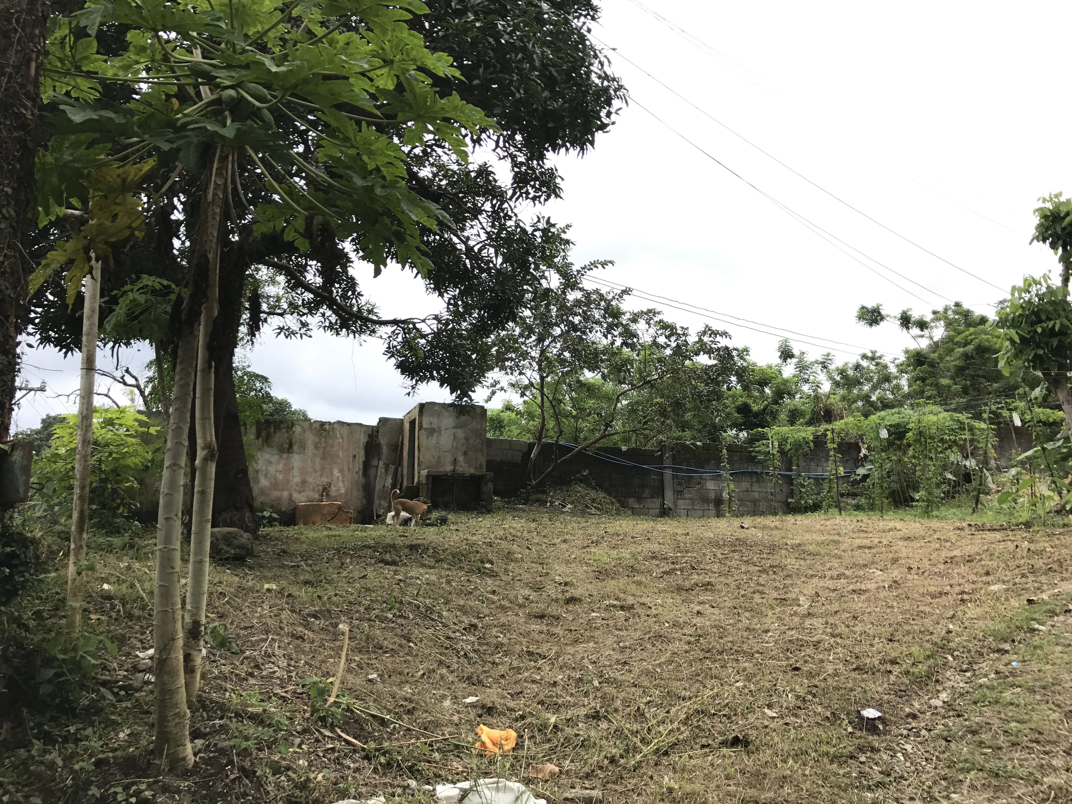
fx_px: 867
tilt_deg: +9.1
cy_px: 402
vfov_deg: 49.7
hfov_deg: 63.4
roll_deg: -1.2
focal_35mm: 28
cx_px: 536
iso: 20
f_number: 1.8
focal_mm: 3.99
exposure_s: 1/833
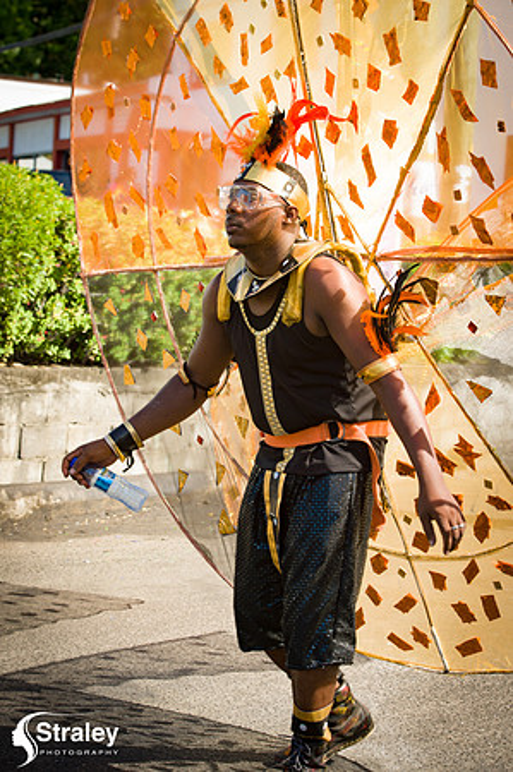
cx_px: 256
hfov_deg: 19.4
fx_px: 1500
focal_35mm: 70
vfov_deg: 28.9
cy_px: 386
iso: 100
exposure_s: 1/200
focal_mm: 70
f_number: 8
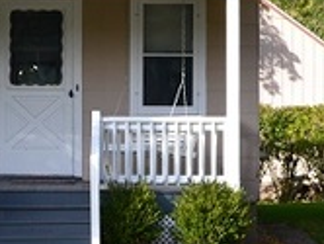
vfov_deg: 5.3
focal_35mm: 278
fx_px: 2606
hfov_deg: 7.1
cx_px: -66
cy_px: -69
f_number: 10
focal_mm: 50
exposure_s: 1/250
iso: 400
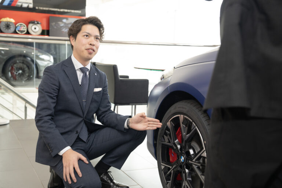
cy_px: 94
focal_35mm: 48
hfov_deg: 41.1
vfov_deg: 28.1
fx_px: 376
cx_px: 141
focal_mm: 48
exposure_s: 1/125
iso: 400
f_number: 4.5
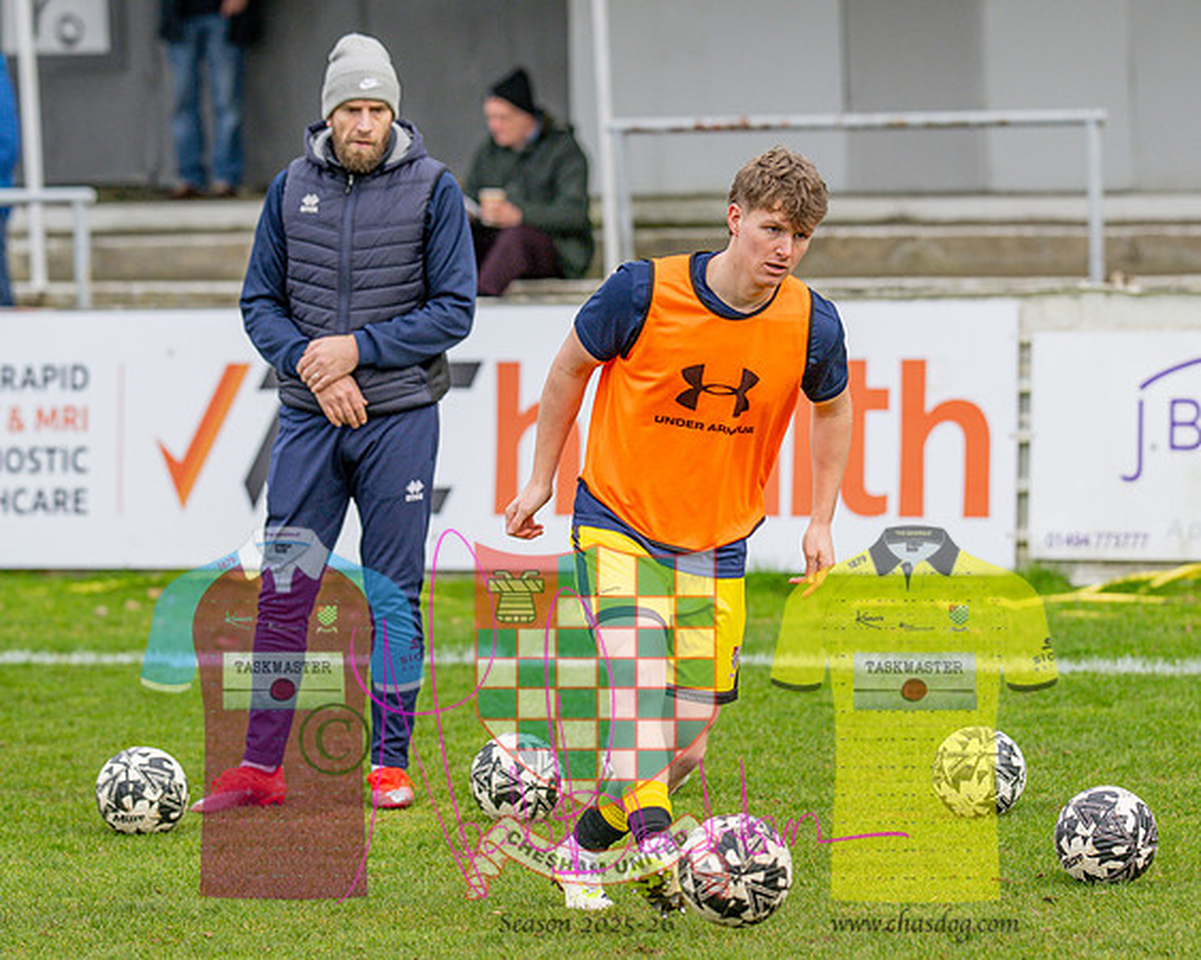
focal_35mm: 262
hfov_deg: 7.4
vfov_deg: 5.9
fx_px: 9322
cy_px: 523
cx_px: 724
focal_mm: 135
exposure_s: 1/2500
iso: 200
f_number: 2.8
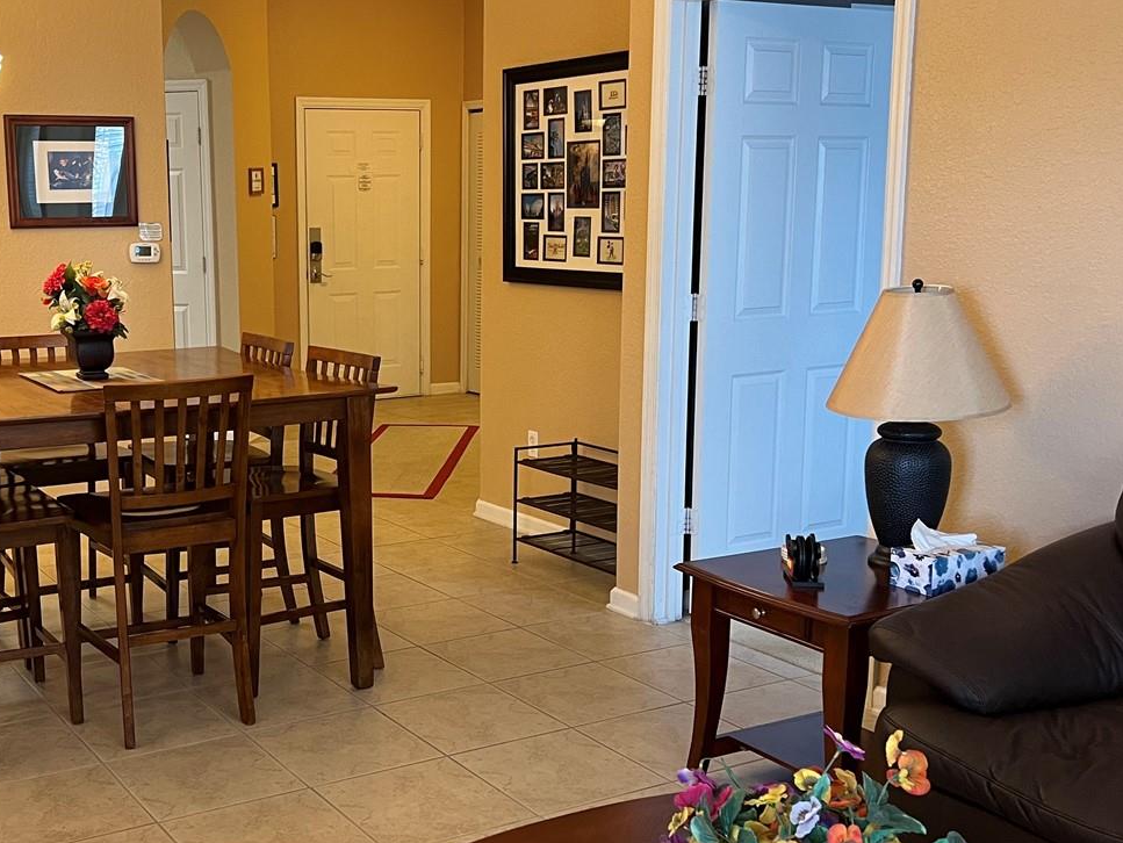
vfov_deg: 33.6
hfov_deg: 43.0
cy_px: 454
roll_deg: +1.0
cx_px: 336
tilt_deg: -10.7
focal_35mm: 43
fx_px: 1396
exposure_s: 1/60
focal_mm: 5.7
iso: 200
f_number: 1.5
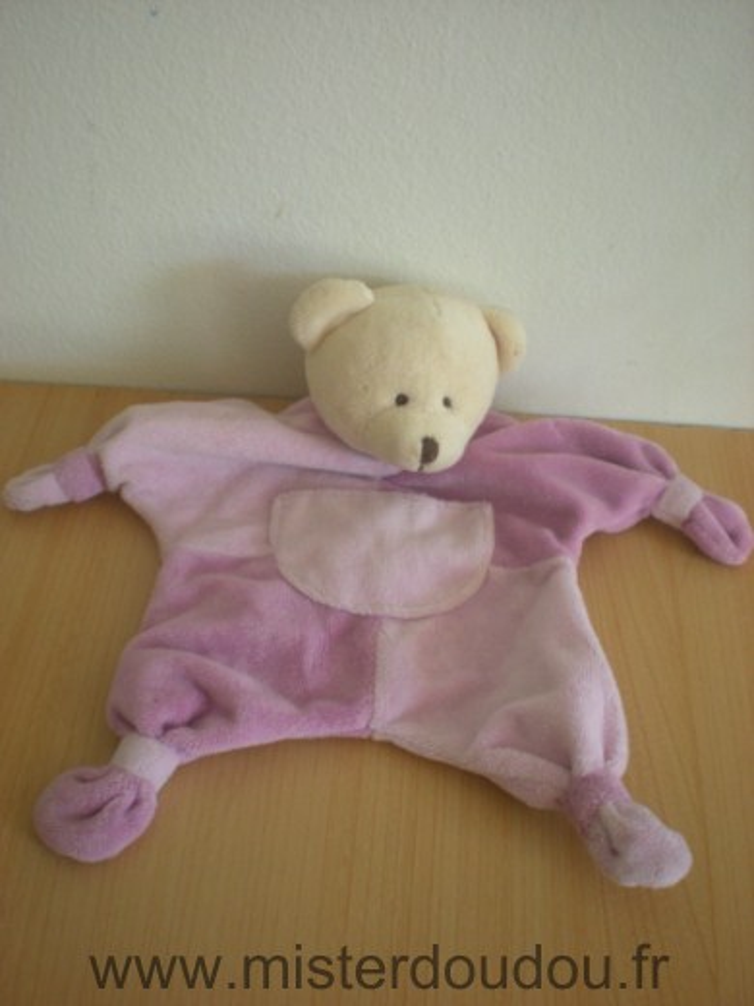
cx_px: 377
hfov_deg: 37.7
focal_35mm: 38
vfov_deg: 49.0
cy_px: 503
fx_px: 1104
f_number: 3.1
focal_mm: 6.3
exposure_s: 1/36.6
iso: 200
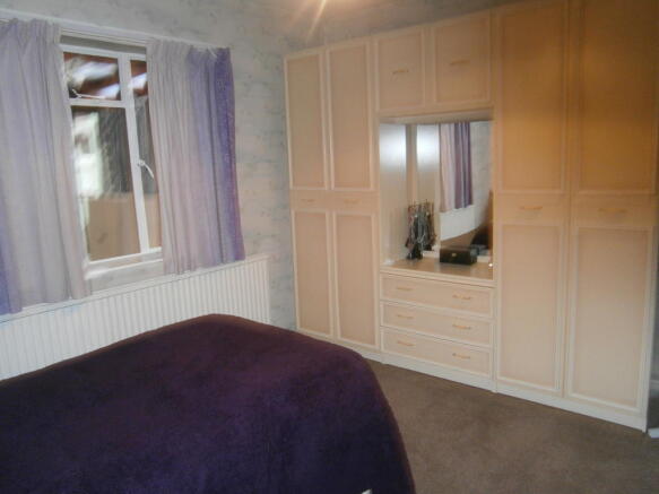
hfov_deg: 67.3
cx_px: 330
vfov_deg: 53.0
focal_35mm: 26
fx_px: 495
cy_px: 247
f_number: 2.8
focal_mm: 4.7
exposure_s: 1/30
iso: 200
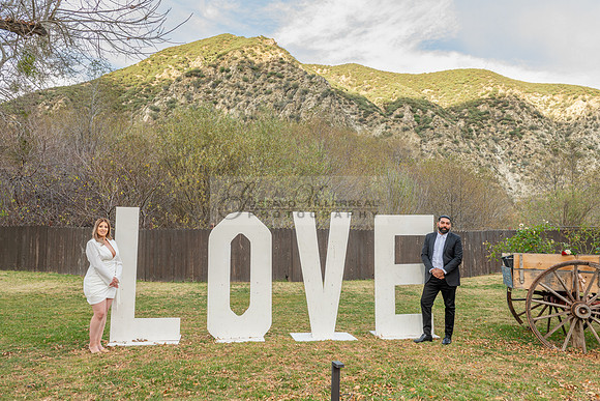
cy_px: 200
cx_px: 300
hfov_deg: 71.0
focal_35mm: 25
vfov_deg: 50.9
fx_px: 420
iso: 200
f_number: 5.6
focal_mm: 24
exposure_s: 1/125
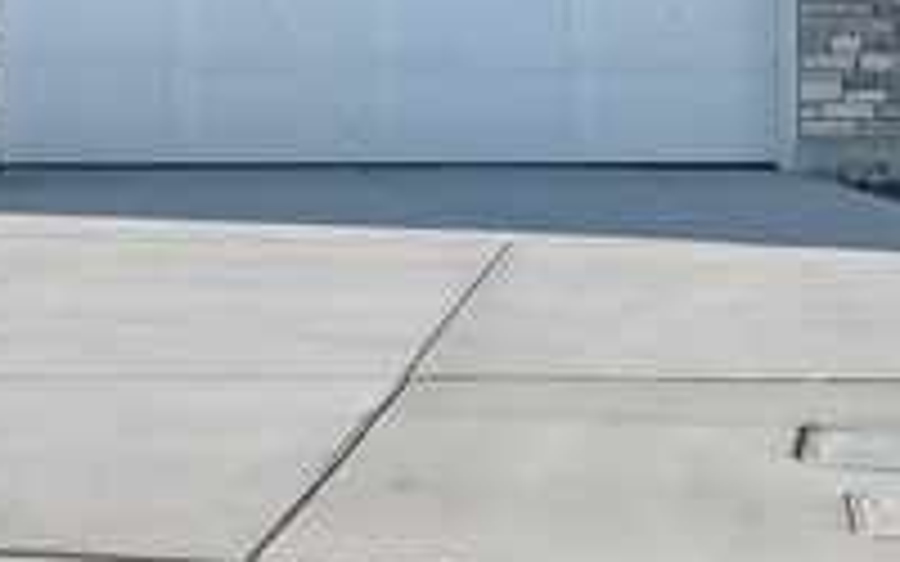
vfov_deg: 12.5
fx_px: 2404
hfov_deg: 19.3
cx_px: -315
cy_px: -342
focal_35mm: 98
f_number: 8
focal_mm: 30
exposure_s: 1/80
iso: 320
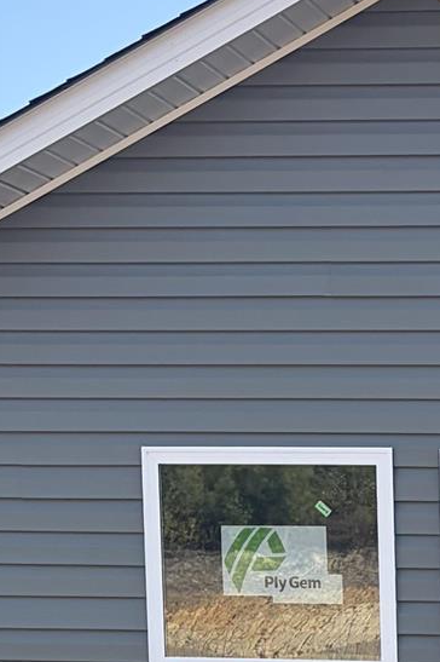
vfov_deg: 16.4
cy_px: 988
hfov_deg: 11.2
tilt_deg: -9.2
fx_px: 2092
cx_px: 786
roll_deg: -0.5
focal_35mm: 114
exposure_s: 1/1117
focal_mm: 5.96
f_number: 1.6
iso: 64
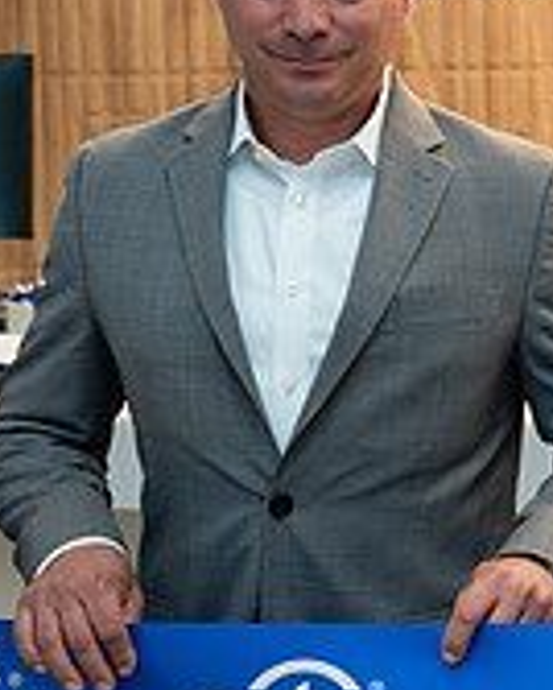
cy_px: 310
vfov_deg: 18.6
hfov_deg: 13.8
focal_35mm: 103
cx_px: 908
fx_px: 2103
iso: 500
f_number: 3.5
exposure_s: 1/200
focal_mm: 30.5
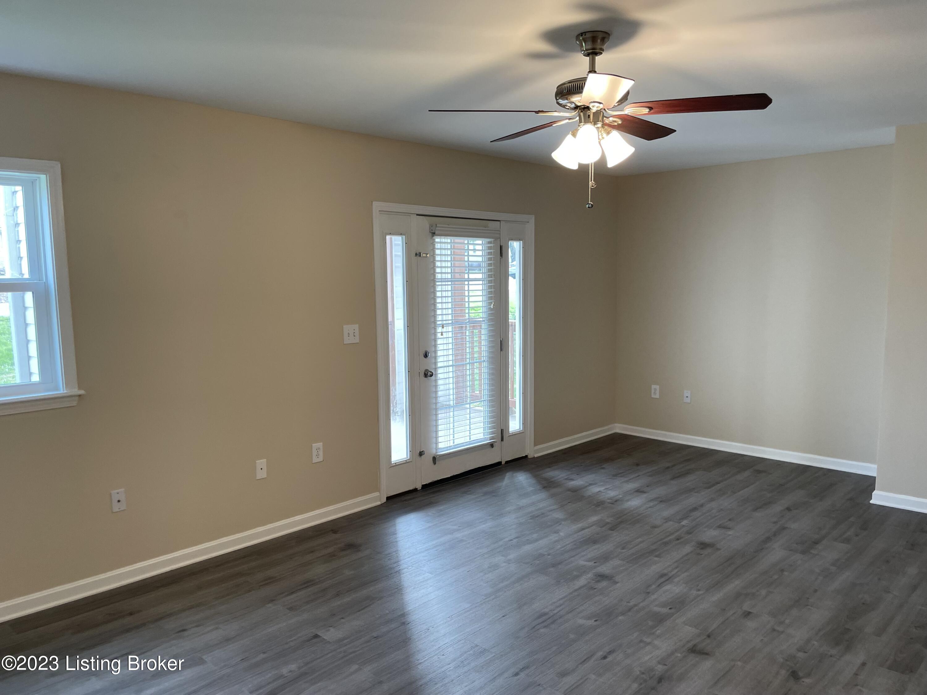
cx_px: 464
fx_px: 696
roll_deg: +0.5
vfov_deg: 53.1
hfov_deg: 67.3
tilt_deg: -5.7
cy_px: 348
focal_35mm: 26
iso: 125
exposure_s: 1/120
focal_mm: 4.2
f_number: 1.6
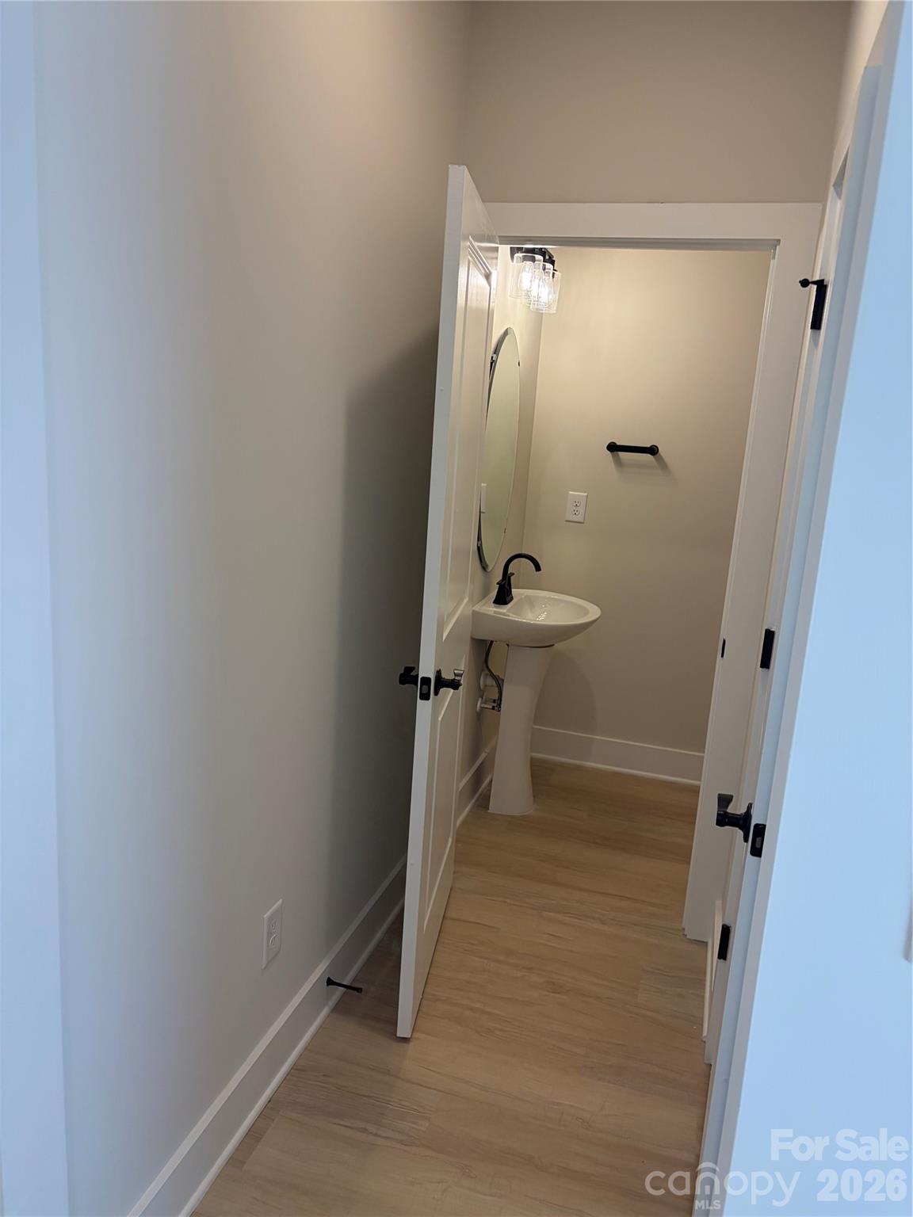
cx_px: 456
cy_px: 608
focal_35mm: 26
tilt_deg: -11.5
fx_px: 914
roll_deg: -4.3
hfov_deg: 53.1
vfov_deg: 67.3
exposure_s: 1/186
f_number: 1.6
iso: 125
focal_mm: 5.96
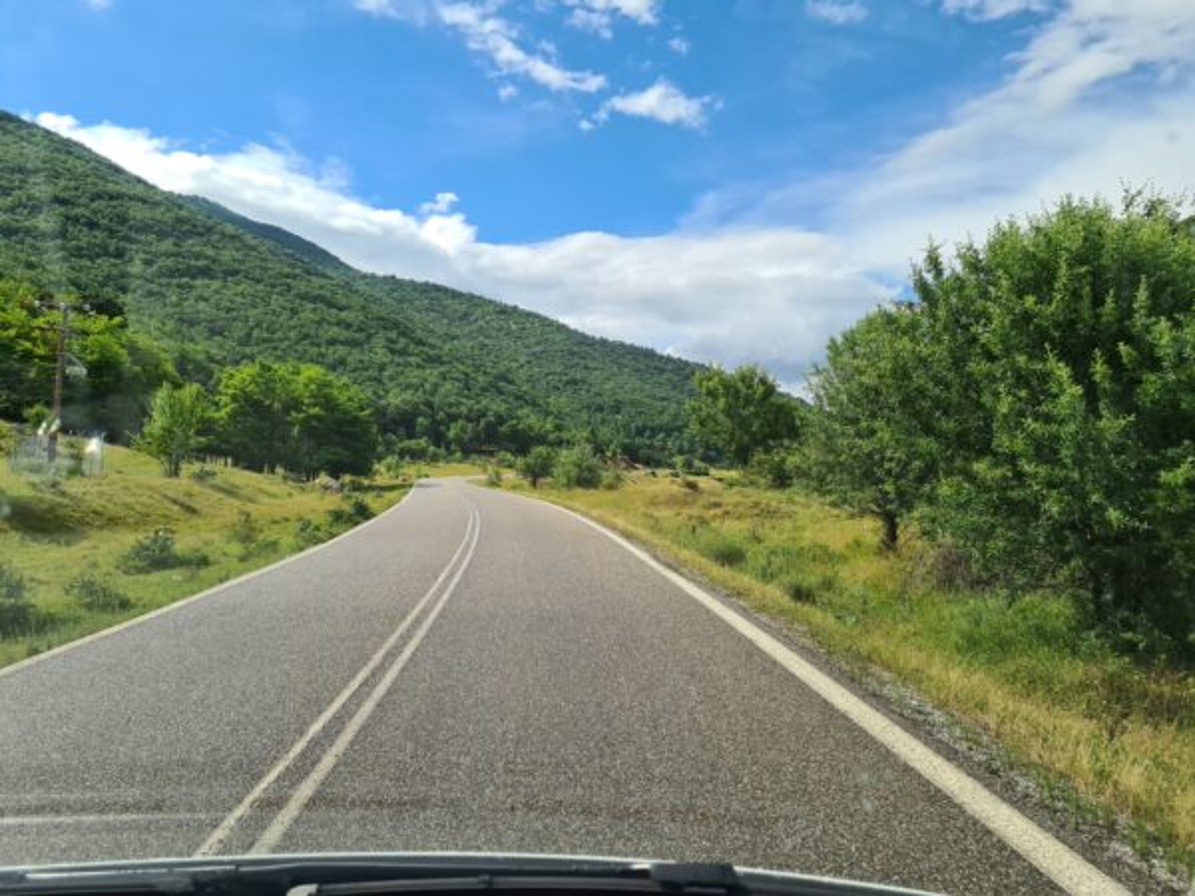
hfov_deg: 67.3
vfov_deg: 53.1
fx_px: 898
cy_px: 448
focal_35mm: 26
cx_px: 598
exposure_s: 1/2408
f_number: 1.8
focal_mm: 5.4
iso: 50
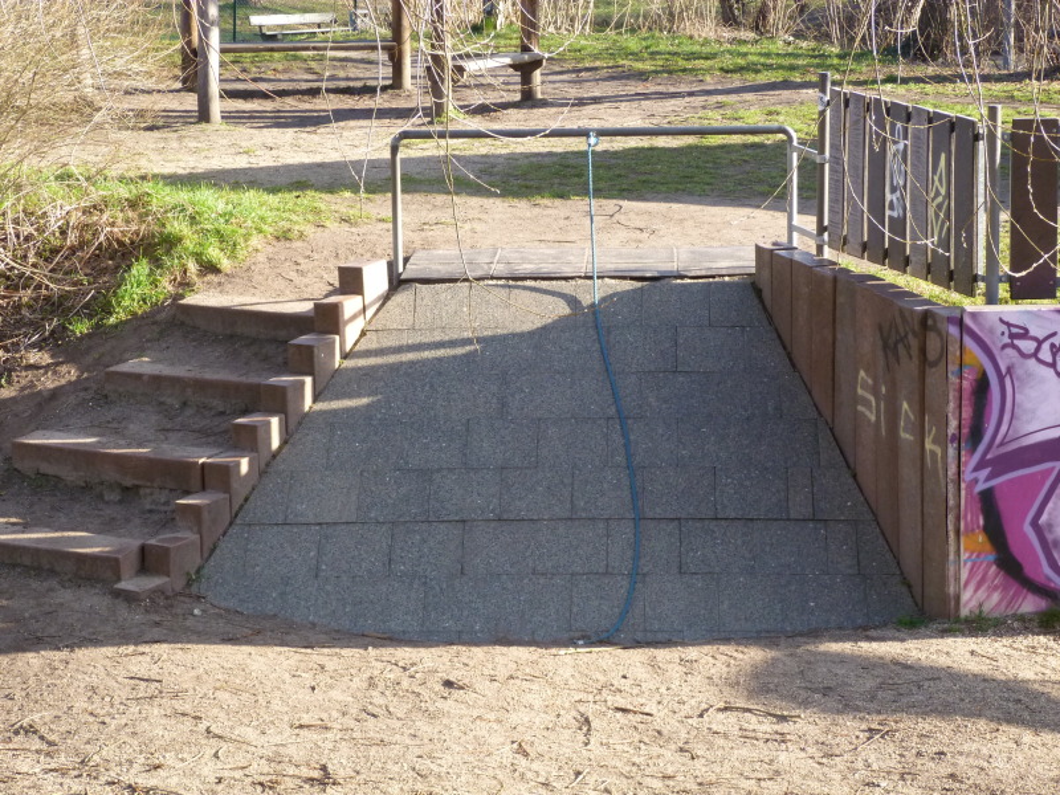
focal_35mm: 91
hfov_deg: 21.5
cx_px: 530
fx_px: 2787
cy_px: 398
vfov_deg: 16.2
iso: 200
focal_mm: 16.5
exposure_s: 1/250
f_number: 3.4
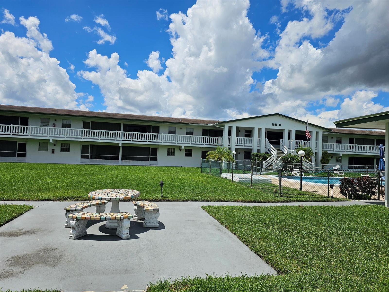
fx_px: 258
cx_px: 194
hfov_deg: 73.9
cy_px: 146
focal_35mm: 23
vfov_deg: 58.9
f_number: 1.7
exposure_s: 1/1894
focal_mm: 6.3
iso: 10
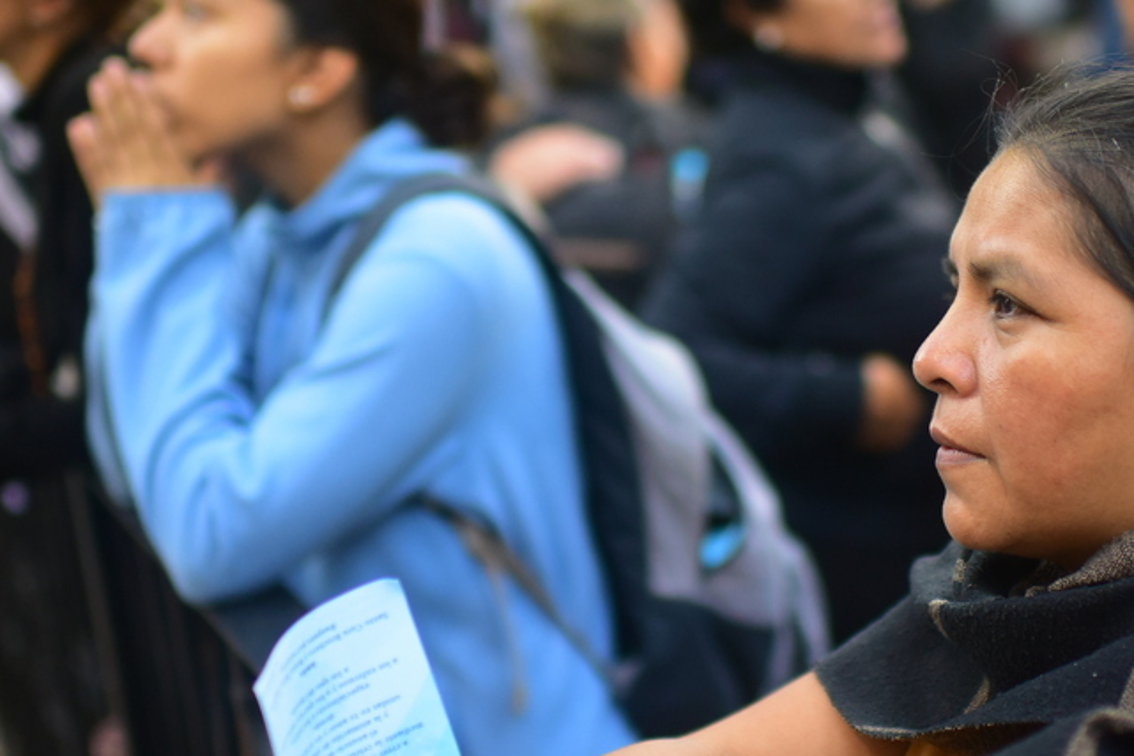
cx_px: 741
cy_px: 445
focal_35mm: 71
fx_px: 2236
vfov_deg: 19.2
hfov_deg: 28.3
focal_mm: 35
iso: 1000
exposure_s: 1/320
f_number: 1.4
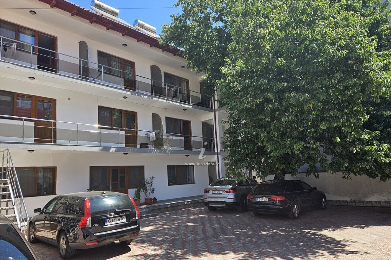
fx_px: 261
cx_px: 195
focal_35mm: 24
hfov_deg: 73.8
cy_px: 146
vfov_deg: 53.0
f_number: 1.8
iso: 25
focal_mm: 5.4
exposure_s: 1/736
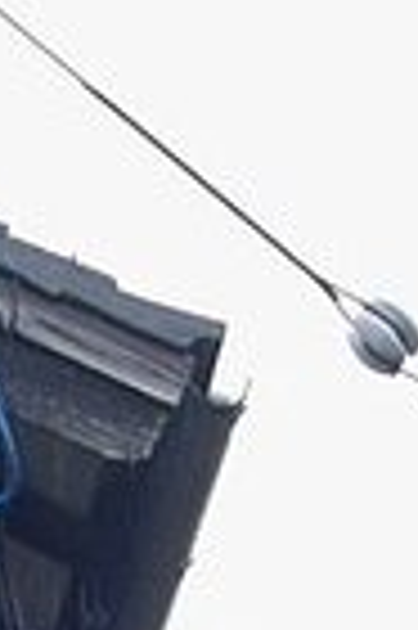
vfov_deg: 8.7
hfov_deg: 7.0
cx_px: -326
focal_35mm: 190
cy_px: 1966
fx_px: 3317
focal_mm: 15
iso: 100
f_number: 5.6
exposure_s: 1/125
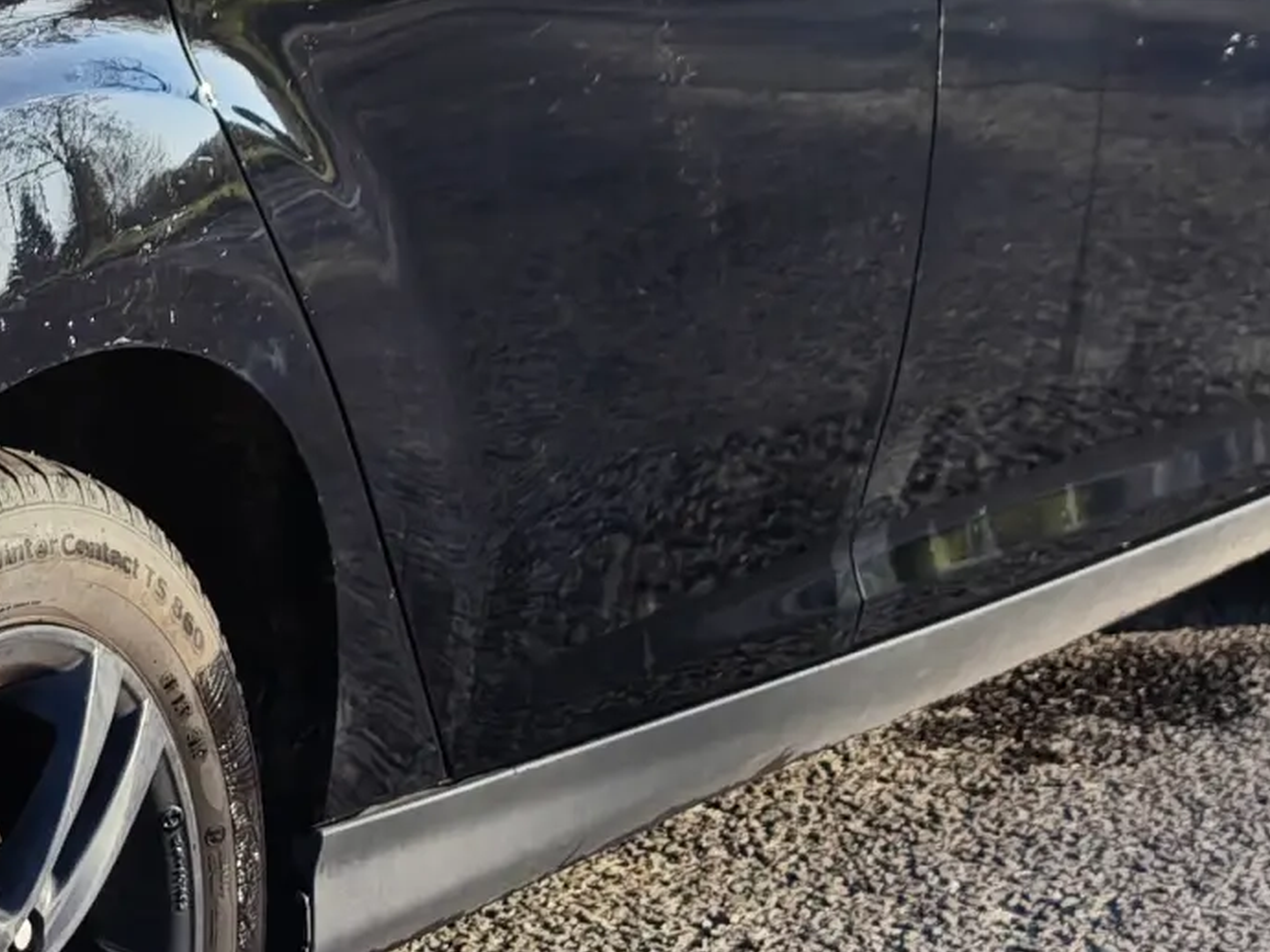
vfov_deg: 10.0
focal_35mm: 147
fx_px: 5392
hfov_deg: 13.0
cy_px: 39
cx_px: -401
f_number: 2
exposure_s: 1/799
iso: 50
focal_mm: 8.72
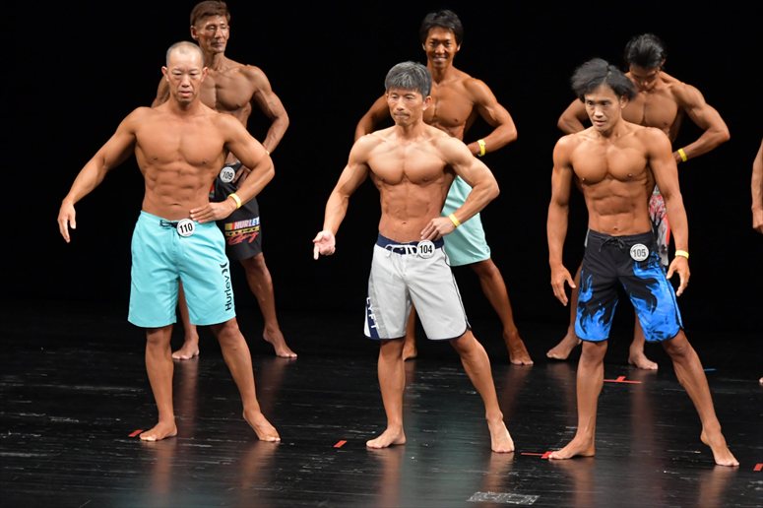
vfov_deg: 5.4
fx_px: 5402
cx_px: 382
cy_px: 254
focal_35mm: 255
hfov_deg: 8.1
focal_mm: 170
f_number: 5.6
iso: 3200
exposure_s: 1/400
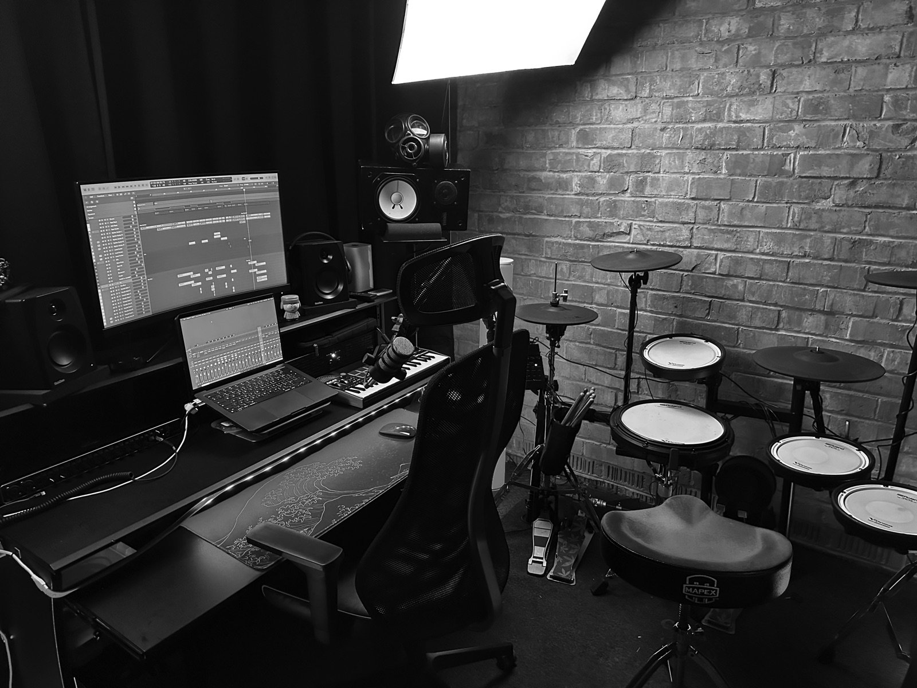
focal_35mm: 24
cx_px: 458
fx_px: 636
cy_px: 344
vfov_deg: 56.8
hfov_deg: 71.6
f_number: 1.78
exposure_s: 1/40
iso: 1000
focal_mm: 6.86
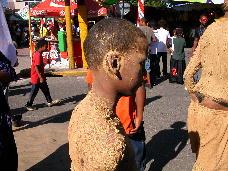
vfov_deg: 38.7
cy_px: 86
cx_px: 114
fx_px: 244
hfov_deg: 50.1
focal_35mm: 37
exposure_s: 1/730
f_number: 4.5
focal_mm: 5.6
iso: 100
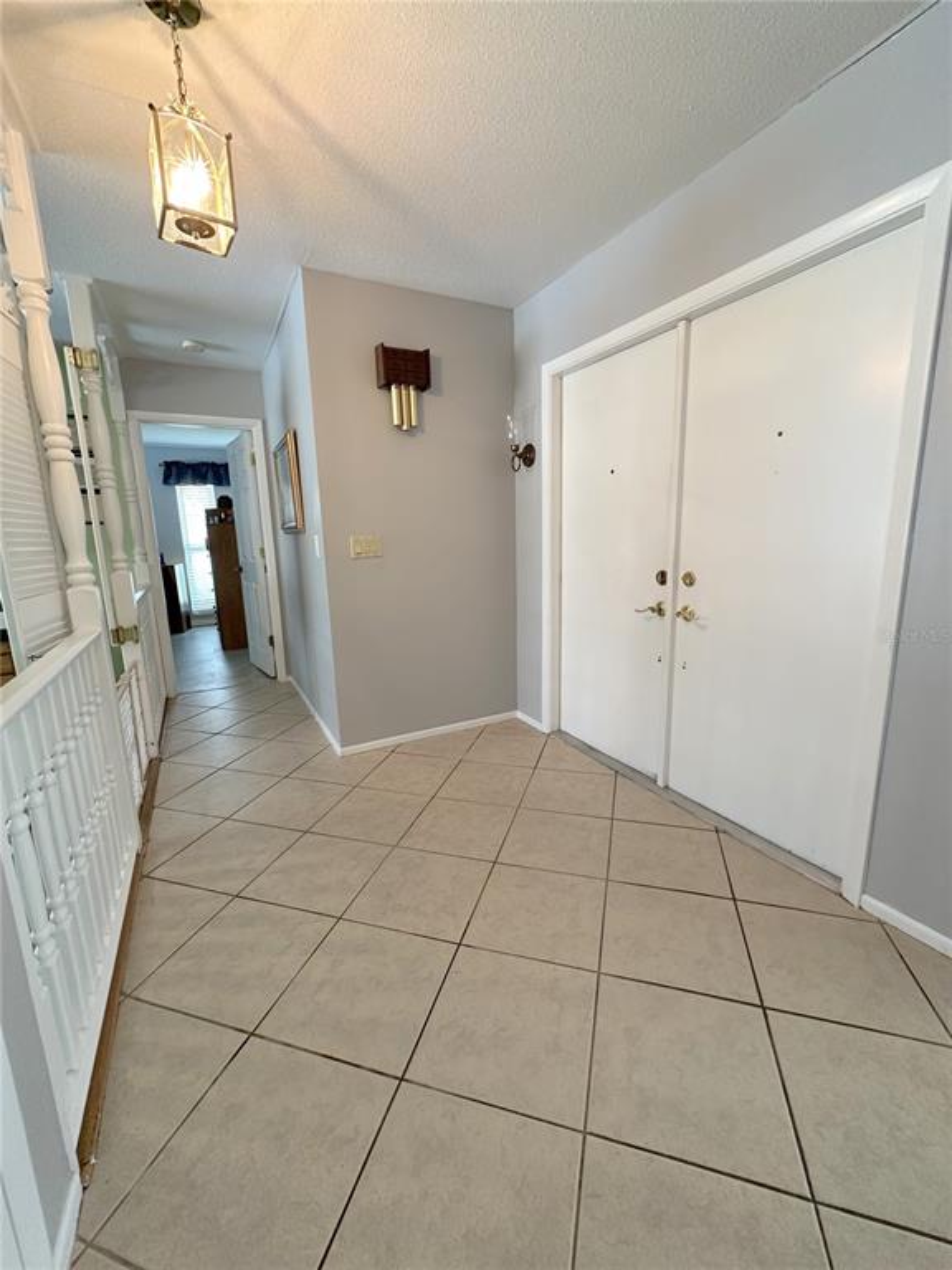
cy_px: 635
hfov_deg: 85.7
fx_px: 513
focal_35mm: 14
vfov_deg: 102.1
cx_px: 476
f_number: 2.2
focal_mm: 2.22
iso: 200
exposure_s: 1/60
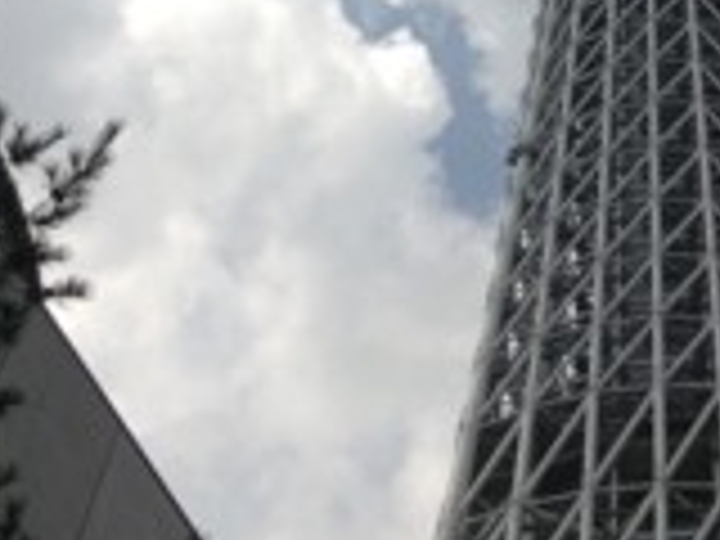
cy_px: -94
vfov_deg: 15.4
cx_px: 626
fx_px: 1934
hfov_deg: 20.7
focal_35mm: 93
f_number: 2.4
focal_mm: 4.13
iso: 50
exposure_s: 1/2857
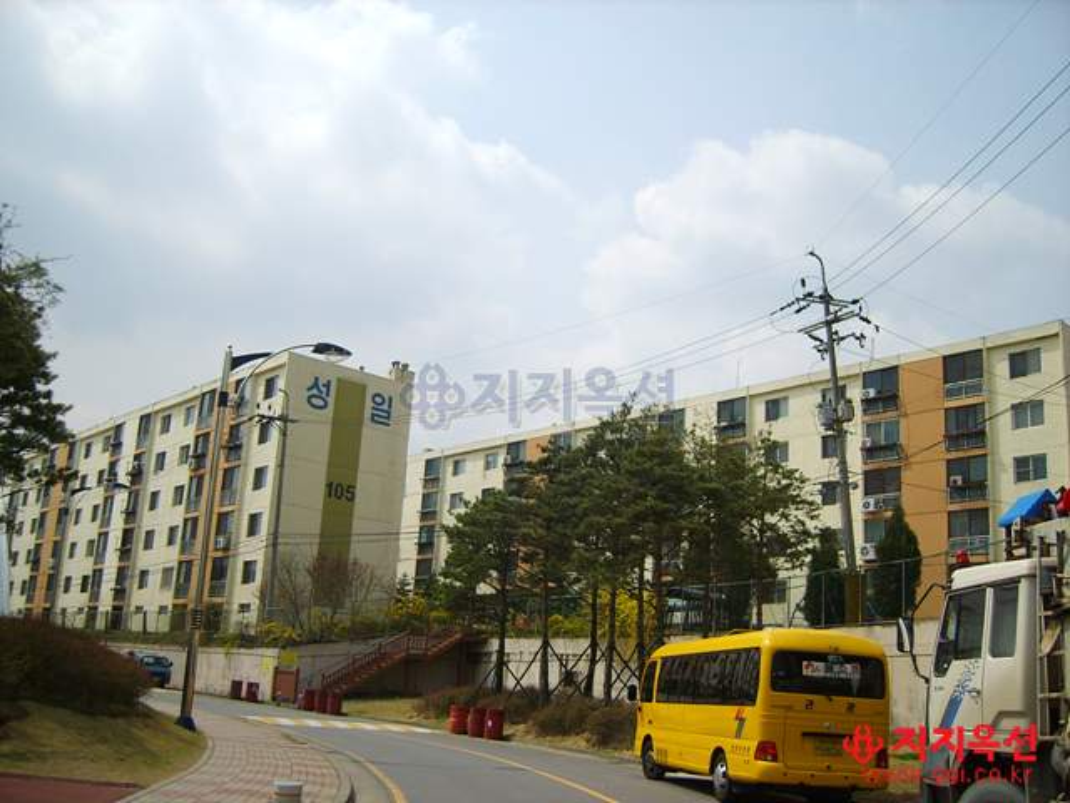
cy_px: 402
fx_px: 1082
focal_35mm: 35
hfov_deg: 52.6
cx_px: 535
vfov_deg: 40.7
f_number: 7.1
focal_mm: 7.4
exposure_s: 1/350
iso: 50
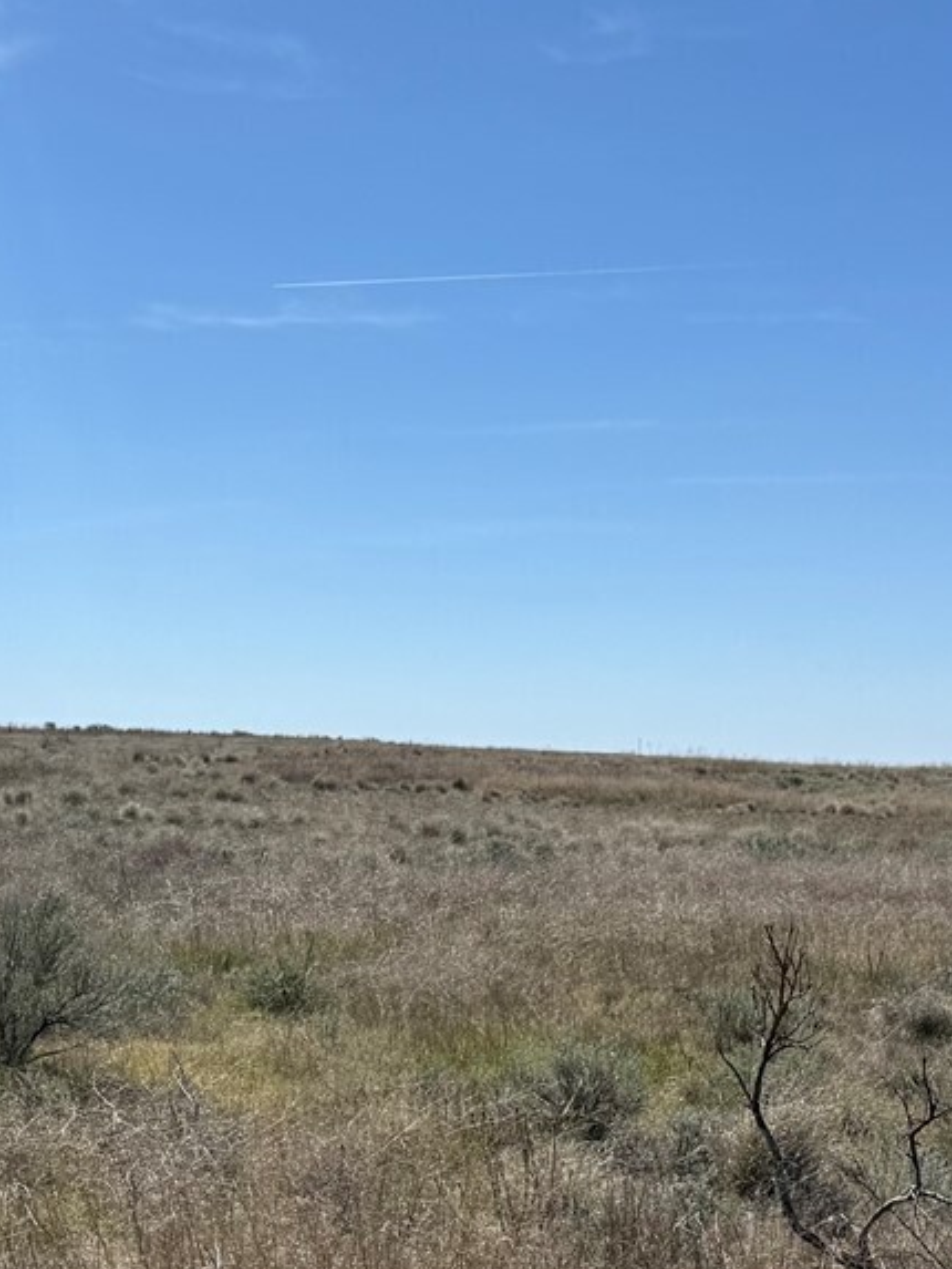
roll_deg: -0.4
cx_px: 483
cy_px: 753
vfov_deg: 28.9
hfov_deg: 21.9
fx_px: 2456
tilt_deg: +0.3
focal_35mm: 67
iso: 80
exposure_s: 1/8130
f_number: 1.78
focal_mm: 6.76
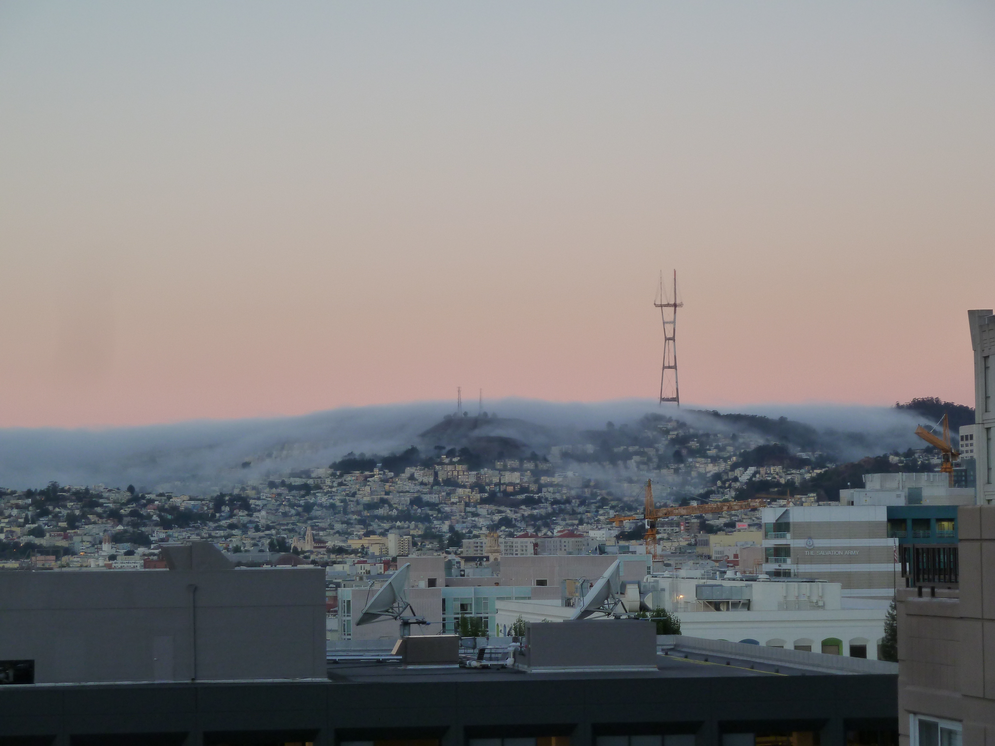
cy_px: 373
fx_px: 3191
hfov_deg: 17.7
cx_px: 498
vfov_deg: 13.3
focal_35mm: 111
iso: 125
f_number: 4.4
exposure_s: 1/50
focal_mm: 18.2
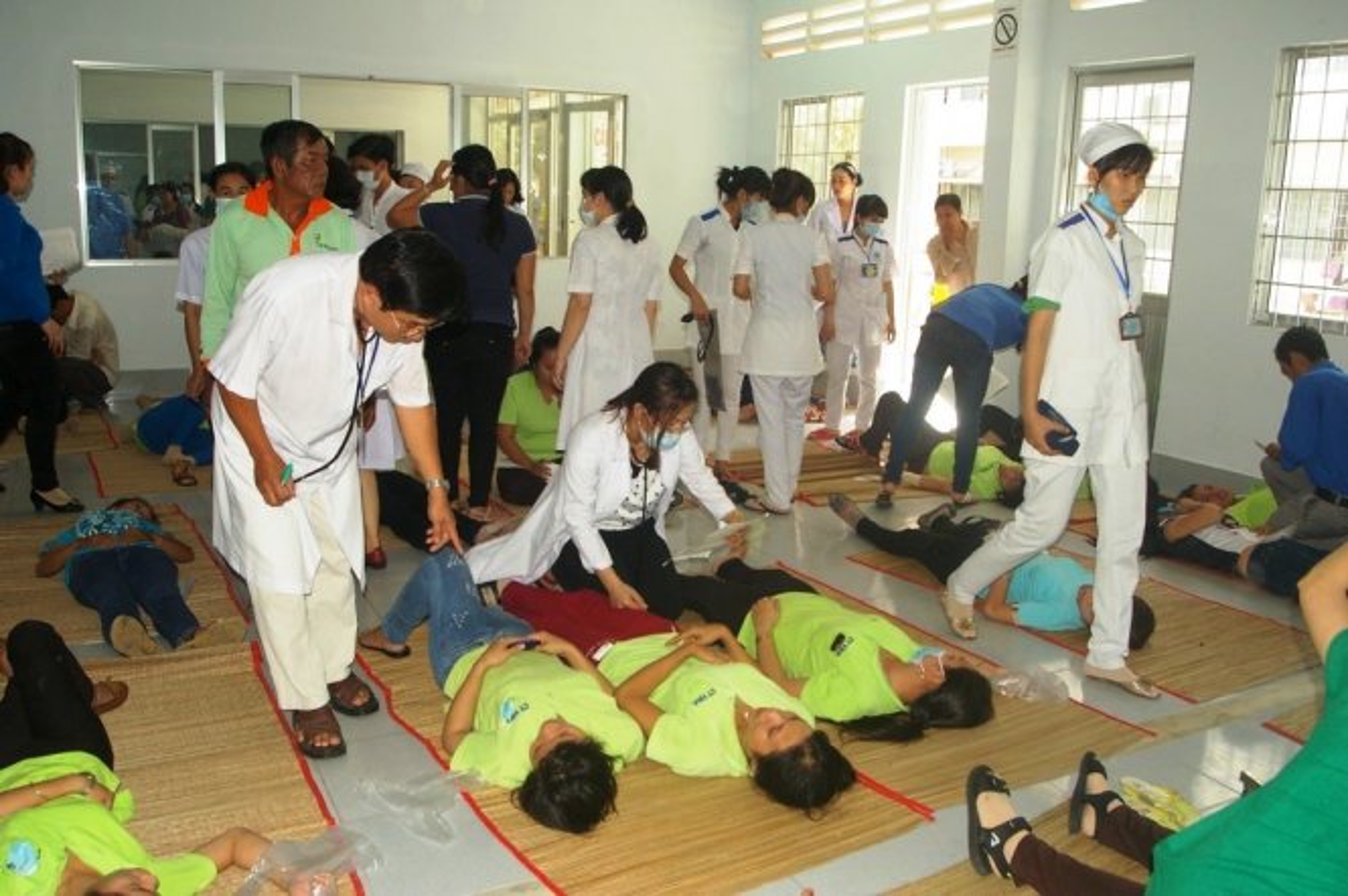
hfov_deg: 62.0
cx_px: 674
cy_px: 448
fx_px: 1122
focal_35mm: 30
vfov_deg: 43.5
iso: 800
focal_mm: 20
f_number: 6.7
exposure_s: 1/125
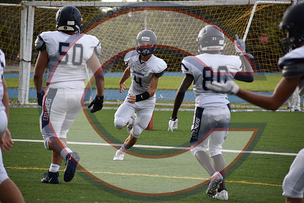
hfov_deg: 9.1
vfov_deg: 6.1
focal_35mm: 225
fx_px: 1900
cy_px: 102
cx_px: 152
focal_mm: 150
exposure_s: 1/1000
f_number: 5
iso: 720
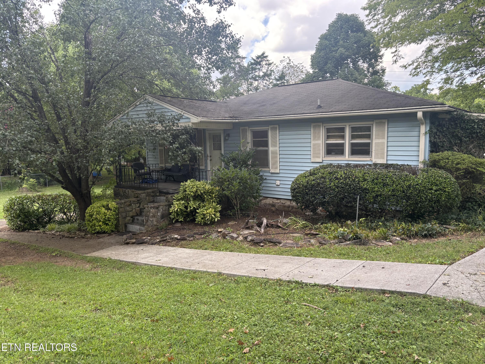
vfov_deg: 53.1
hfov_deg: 67.3
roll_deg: +1.4
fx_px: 364
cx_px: 242
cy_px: 182
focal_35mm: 26
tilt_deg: -6.3
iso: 50
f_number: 1.6
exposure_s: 1/330
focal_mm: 5.96
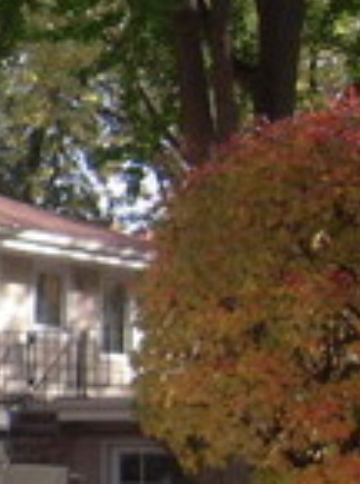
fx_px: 1727
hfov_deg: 9.6
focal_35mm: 124
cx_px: -680
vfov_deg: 15.8
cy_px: 411
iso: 100
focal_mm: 5
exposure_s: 1/320
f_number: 2.7
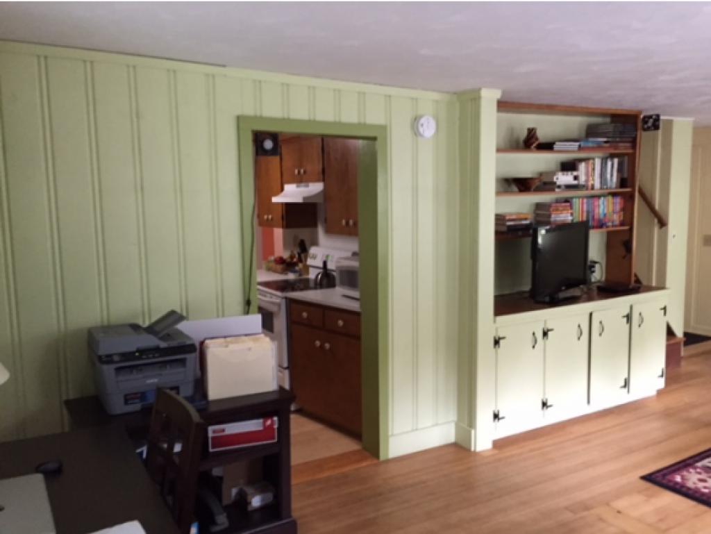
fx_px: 596
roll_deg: +0.6
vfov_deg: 48.3
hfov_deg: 61.6
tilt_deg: -5.9
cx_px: 356
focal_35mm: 29
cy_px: 267
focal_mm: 4.15
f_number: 2.2
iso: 250
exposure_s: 1/15
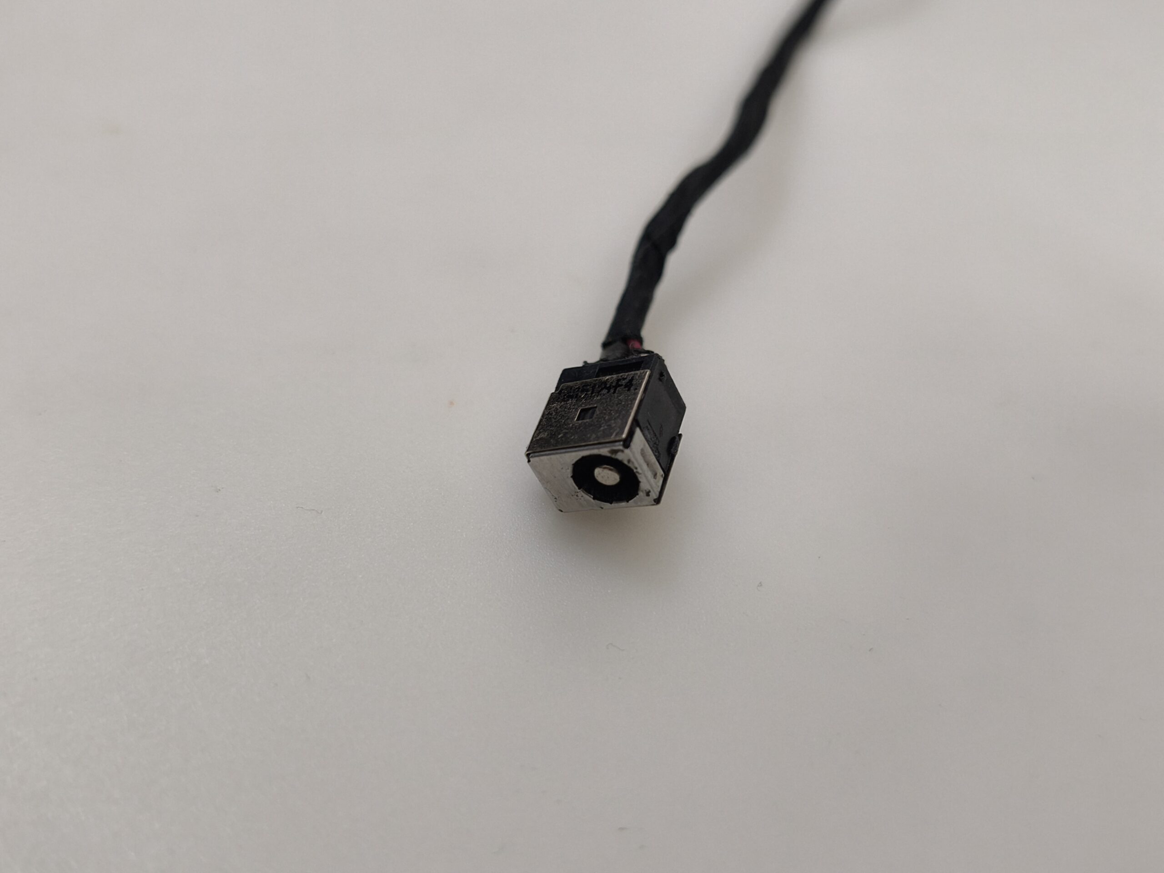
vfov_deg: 40.7
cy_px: 436
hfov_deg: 52.6
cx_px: 582
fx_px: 1177
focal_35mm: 35
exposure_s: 1/50
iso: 400
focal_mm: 6.57
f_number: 1.6
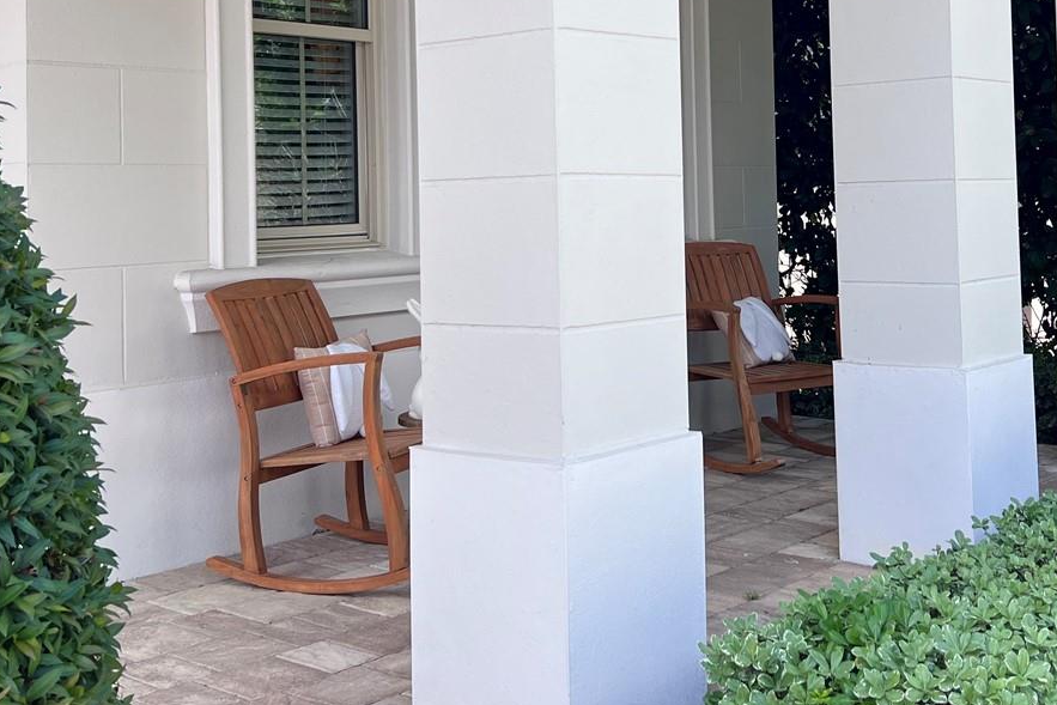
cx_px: 646
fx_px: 1439
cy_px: 127
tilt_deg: +2.6
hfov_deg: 40.1
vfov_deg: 26.9
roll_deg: +1.7
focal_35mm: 49
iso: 50
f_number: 1.5
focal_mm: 5.7
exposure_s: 1/1159
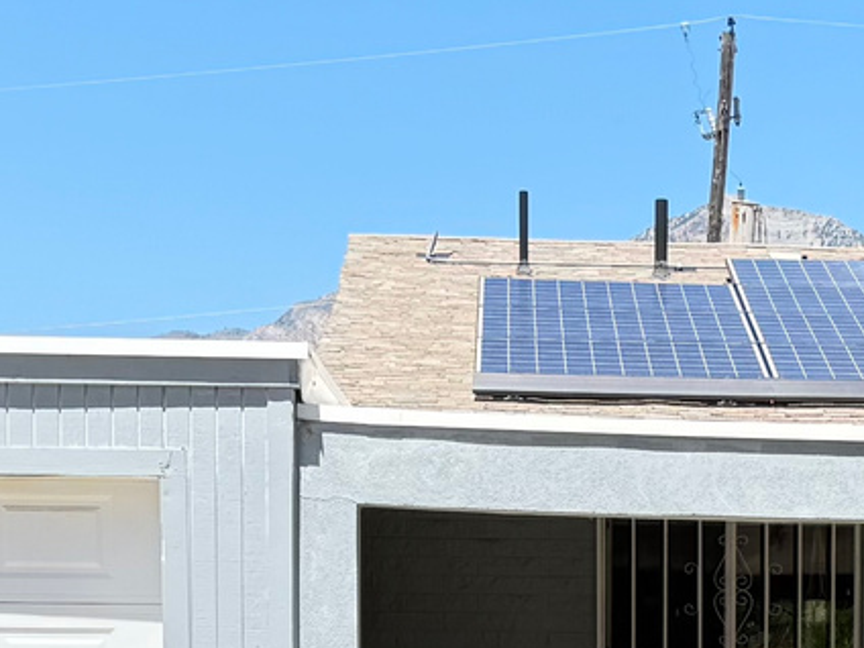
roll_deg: -0.9
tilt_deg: -5.1
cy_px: 903
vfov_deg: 12.3
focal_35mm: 116
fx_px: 2895
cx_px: 750
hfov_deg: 16.8
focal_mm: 6.76
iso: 80
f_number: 1.78
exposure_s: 1/1524
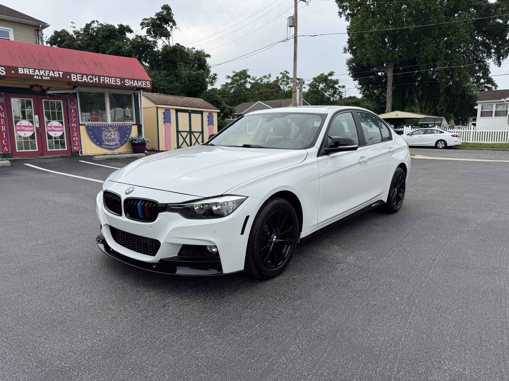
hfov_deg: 71.6
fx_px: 353
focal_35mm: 24
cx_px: 254
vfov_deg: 56.8
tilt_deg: -10.0
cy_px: 190
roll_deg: +0.9
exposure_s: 1/2833
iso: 80
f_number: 1.78
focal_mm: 6.76
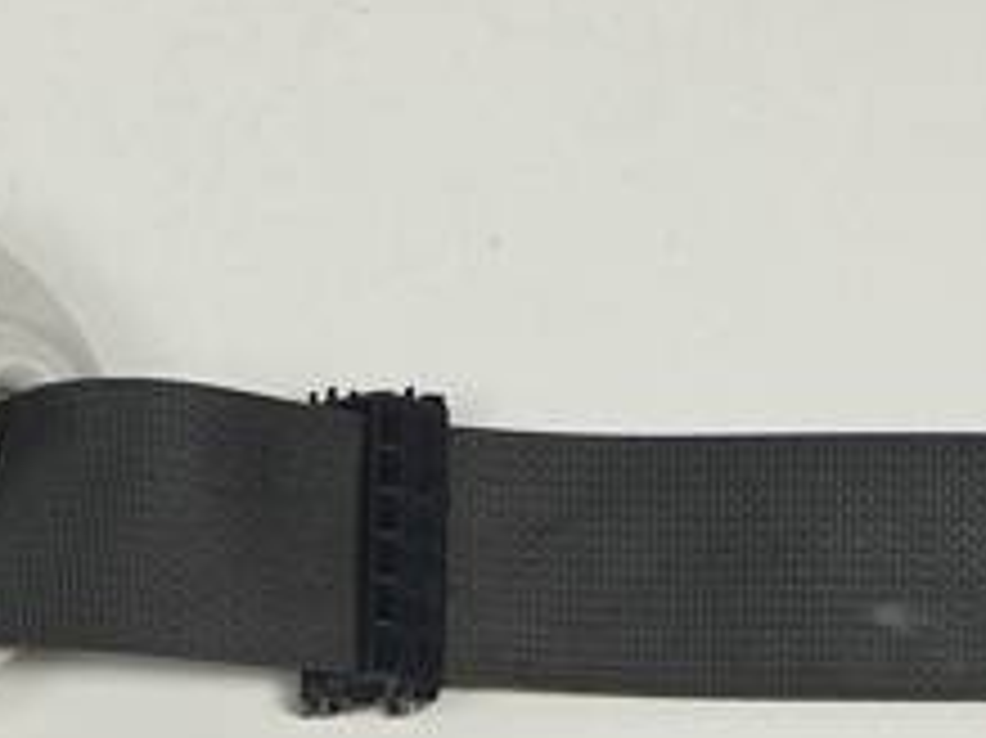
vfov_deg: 12.4
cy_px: 1058
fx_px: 3245
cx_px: 261
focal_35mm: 114
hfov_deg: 17.2
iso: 50
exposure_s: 1/219
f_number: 2.4
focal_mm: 4.3
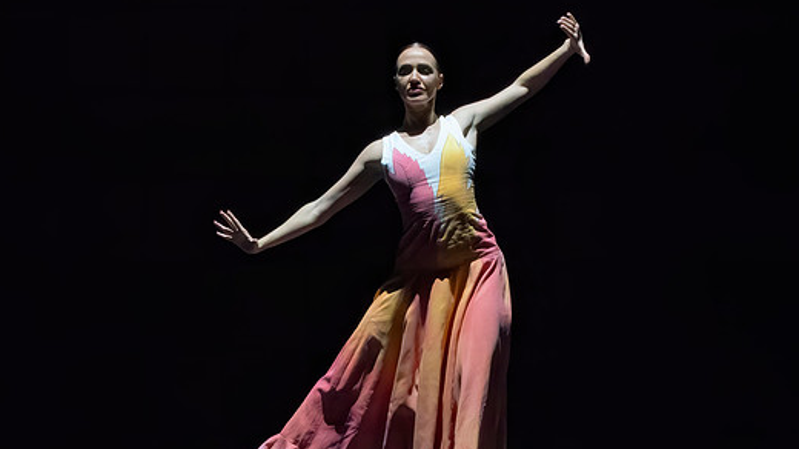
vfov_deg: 2.5
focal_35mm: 495
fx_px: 10483
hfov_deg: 4.4
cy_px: 196
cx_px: 347
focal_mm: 339
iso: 16000
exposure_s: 1/400
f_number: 32
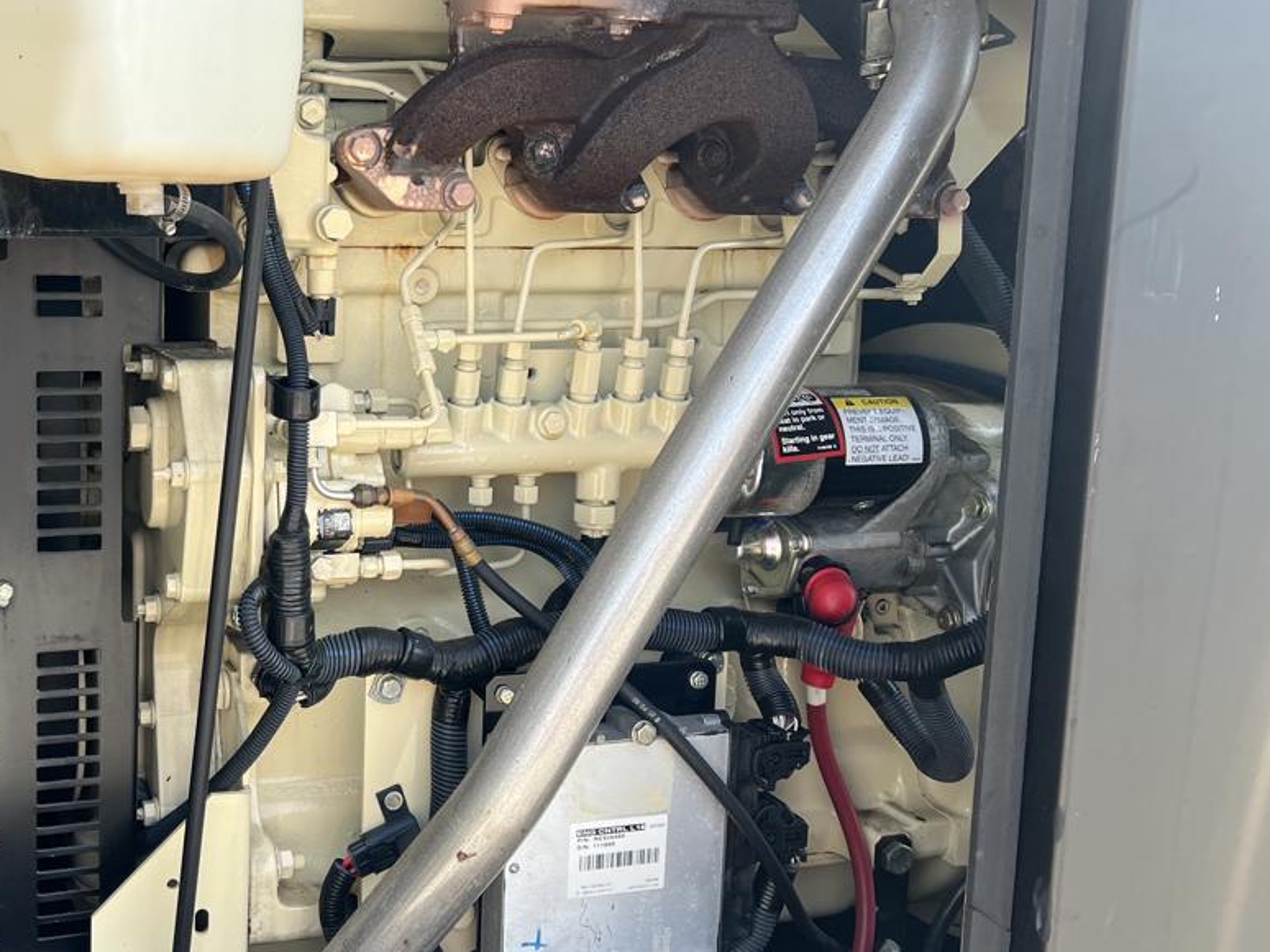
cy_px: 414
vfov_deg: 33.5
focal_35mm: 43
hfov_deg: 42.4
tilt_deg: -10.2
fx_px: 1577
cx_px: 304
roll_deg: -0.4
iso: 50
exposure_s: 1/552
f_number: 1.5
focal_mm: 5.7
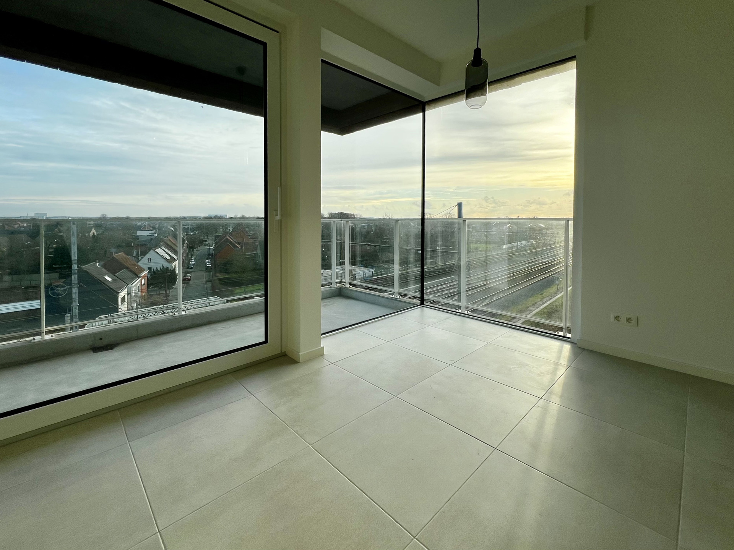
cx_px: 367
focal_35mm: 13
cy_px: 275
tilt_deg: -9.5
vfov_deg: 89.9
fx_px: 276
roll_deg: -0.2
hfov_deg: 106.2
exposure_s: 1/573
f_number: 1.8
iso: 32
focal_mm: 1.57
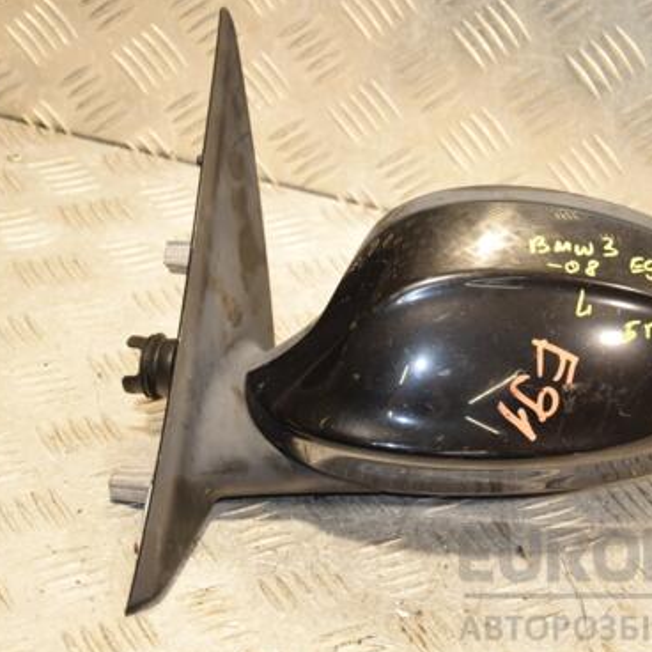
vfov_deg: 16.7
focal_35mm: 104
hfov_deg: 16.7
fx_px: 2216
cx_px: 425
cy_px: 319
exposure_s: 1/125
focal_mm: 50
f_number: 5
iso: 800
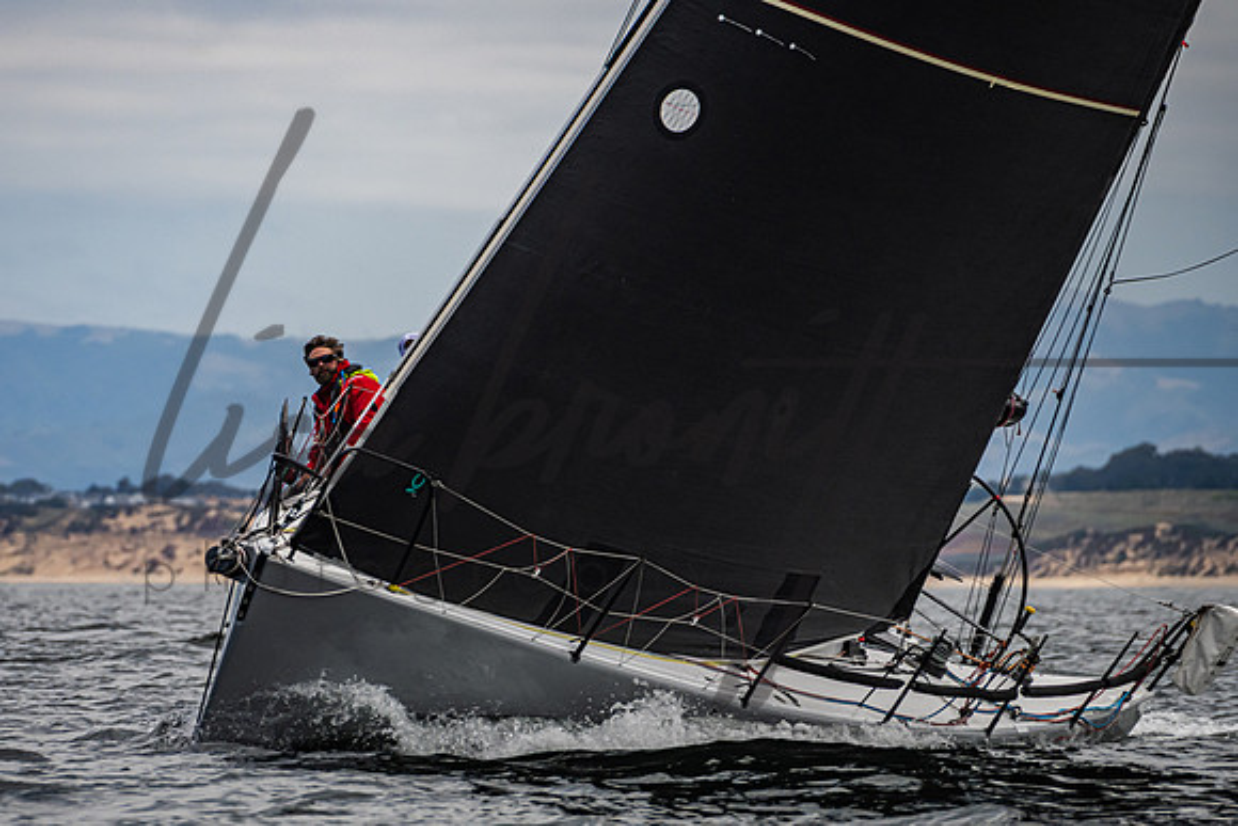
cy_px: 363
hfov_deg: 3.7
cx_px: 441
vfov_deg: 2.5
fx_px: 18911
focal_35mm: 550
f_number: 8
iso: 500
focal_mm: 400
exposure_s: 1/3200
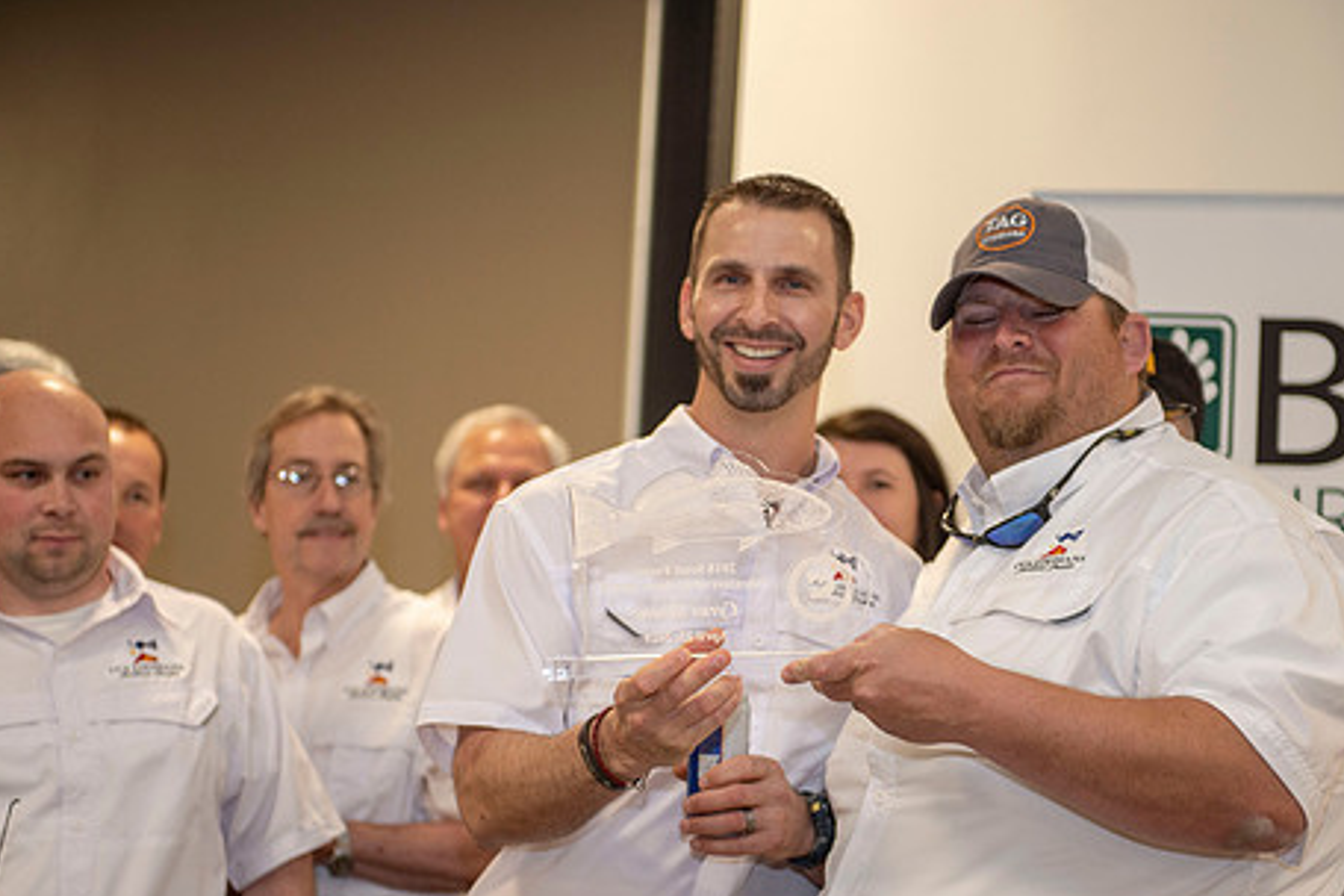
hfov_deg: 22.9
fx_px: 3322
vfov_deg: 15.3
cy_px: 563
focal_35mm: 89
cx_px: 696
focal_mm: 70
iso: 800
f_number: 2.8
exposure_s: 1/125
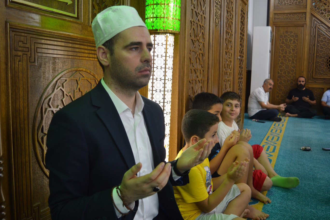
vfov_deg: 40.0
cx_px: 165
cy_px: 110
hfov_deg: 57.2
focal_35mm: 33
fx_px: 302
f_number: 3.8
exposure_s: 1/30
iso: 400
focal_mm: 22
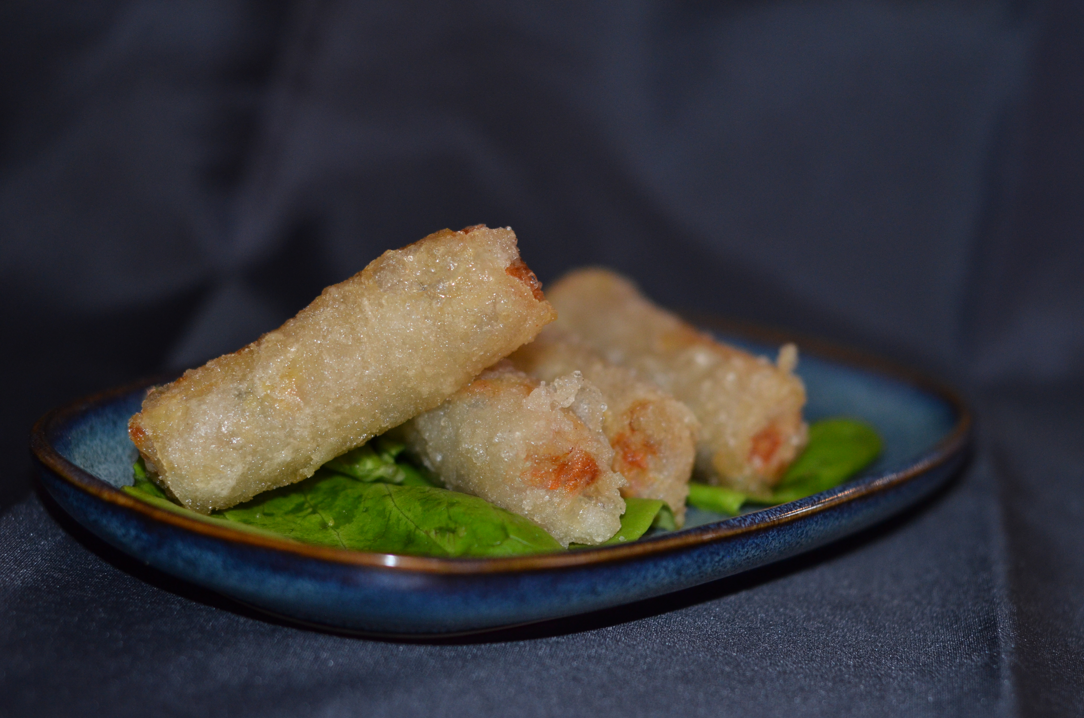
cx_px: 542
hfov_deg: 27.0
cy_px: 359
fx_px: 2254
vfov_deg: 18.1
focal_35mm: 75
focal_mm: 50
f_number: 2.8
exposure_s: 1/60
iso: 800
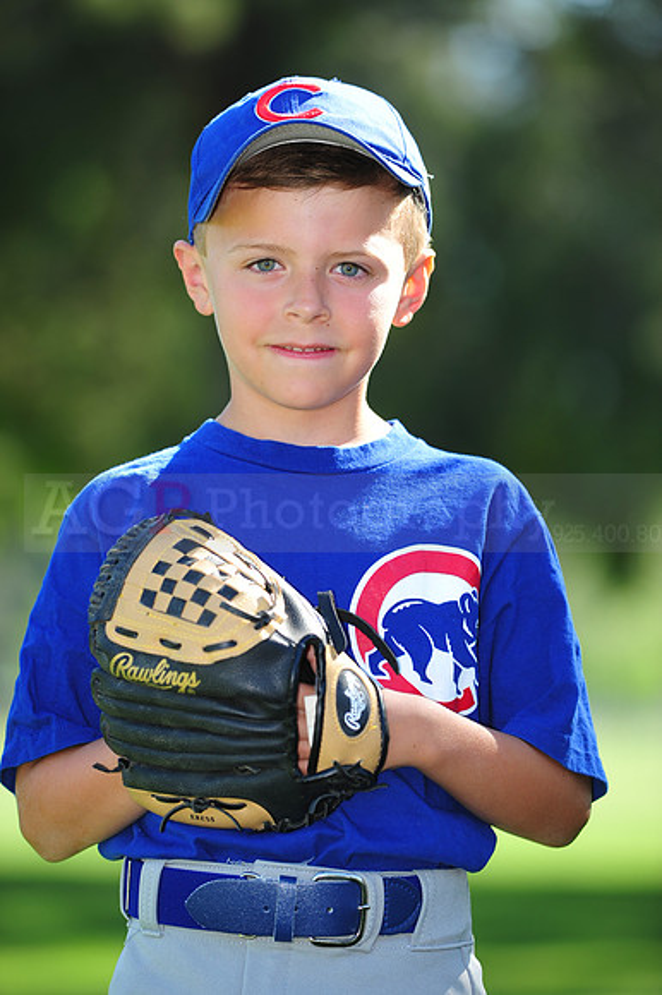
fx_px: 5523
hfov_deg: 6.9
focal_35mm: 200
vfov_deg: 10.3
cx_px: 331
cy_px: 498
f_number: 4.5
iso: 200
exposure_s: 1/400
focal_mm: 200
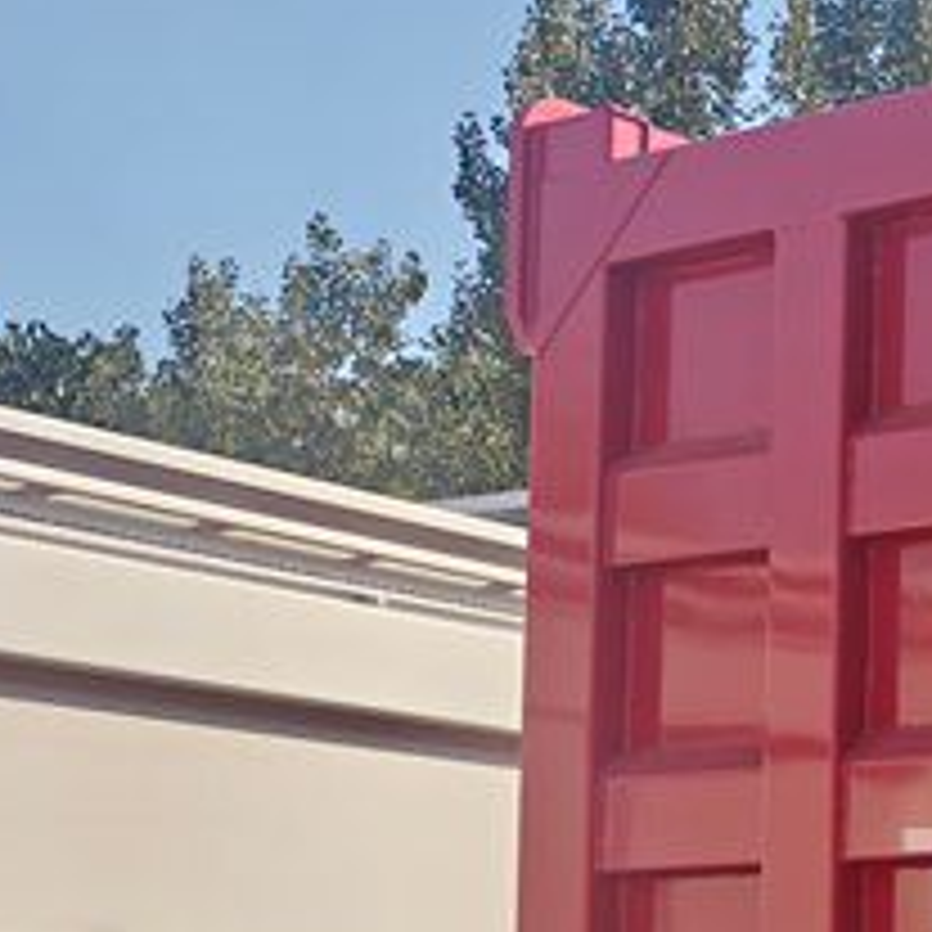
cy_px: 891
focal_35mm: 82
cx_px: 1675
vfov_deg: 20.6
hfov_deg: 17.3
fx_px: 2498
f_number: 1.8
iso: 64
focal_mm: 5.59
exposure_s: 1/3307
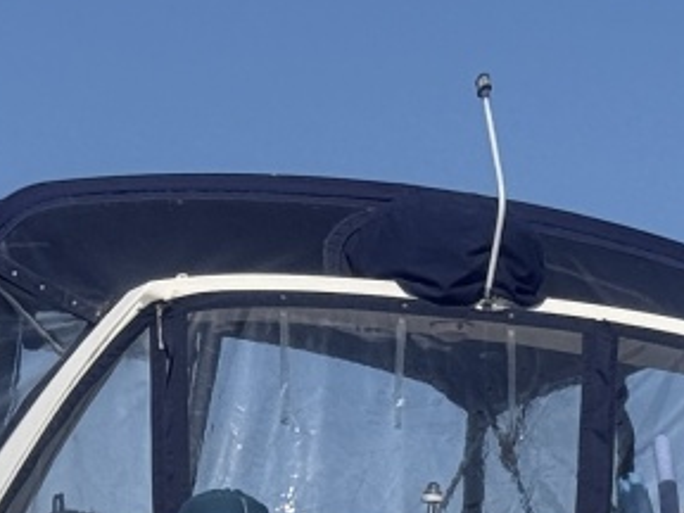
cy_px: 1254
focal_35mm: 240
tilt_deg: -1.7
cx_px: 230
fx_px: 4742
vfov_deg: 5.9
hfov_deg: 8.2
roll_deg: -0.6
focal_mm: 6.76
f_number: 1.78
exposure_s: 1/8772
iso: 64
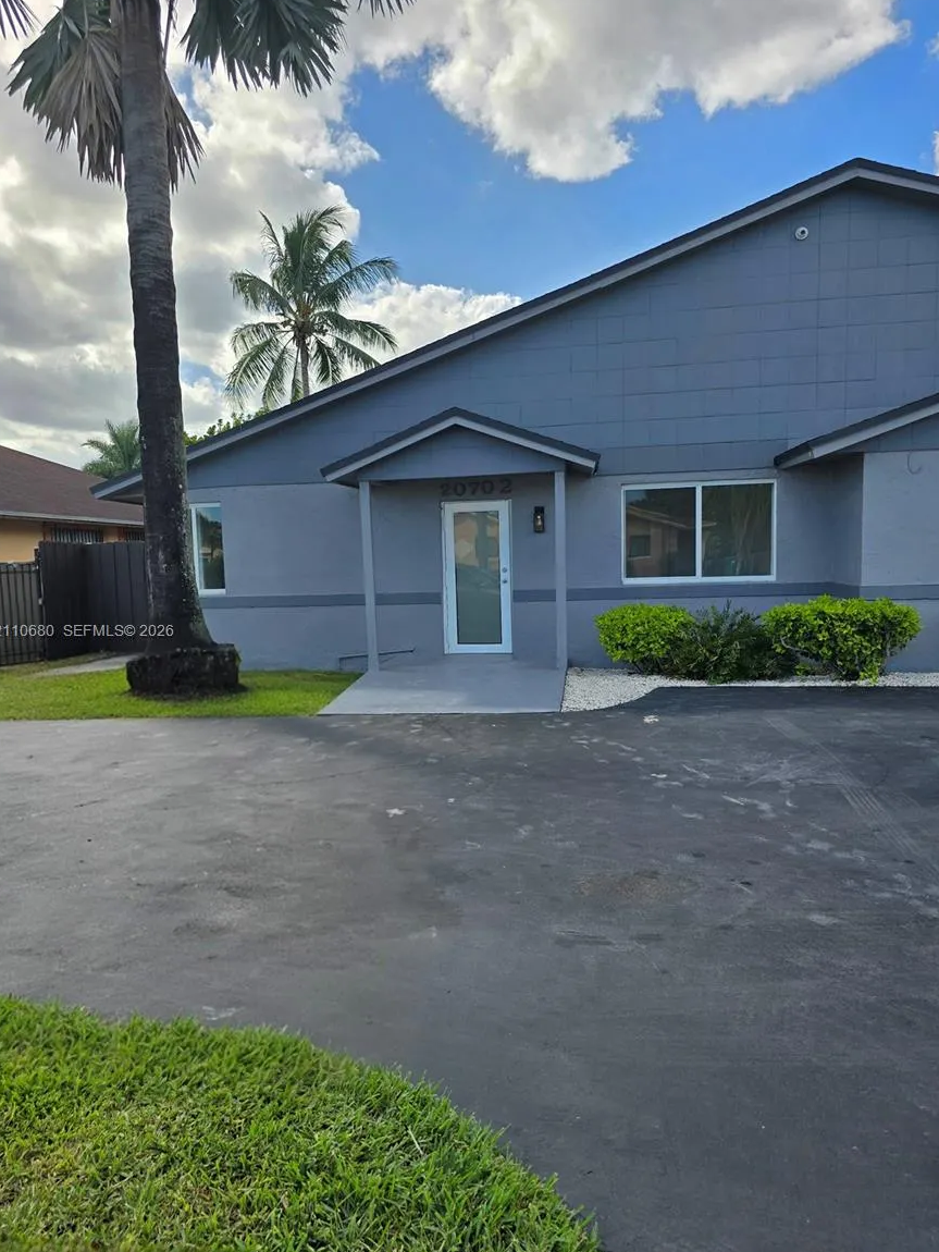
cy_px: 633
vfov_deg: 71.6
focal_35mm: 24
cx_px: 462
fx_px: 868
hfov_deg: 56.8
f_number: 1.7
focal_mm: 6.3
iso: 12
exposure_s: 1/1111
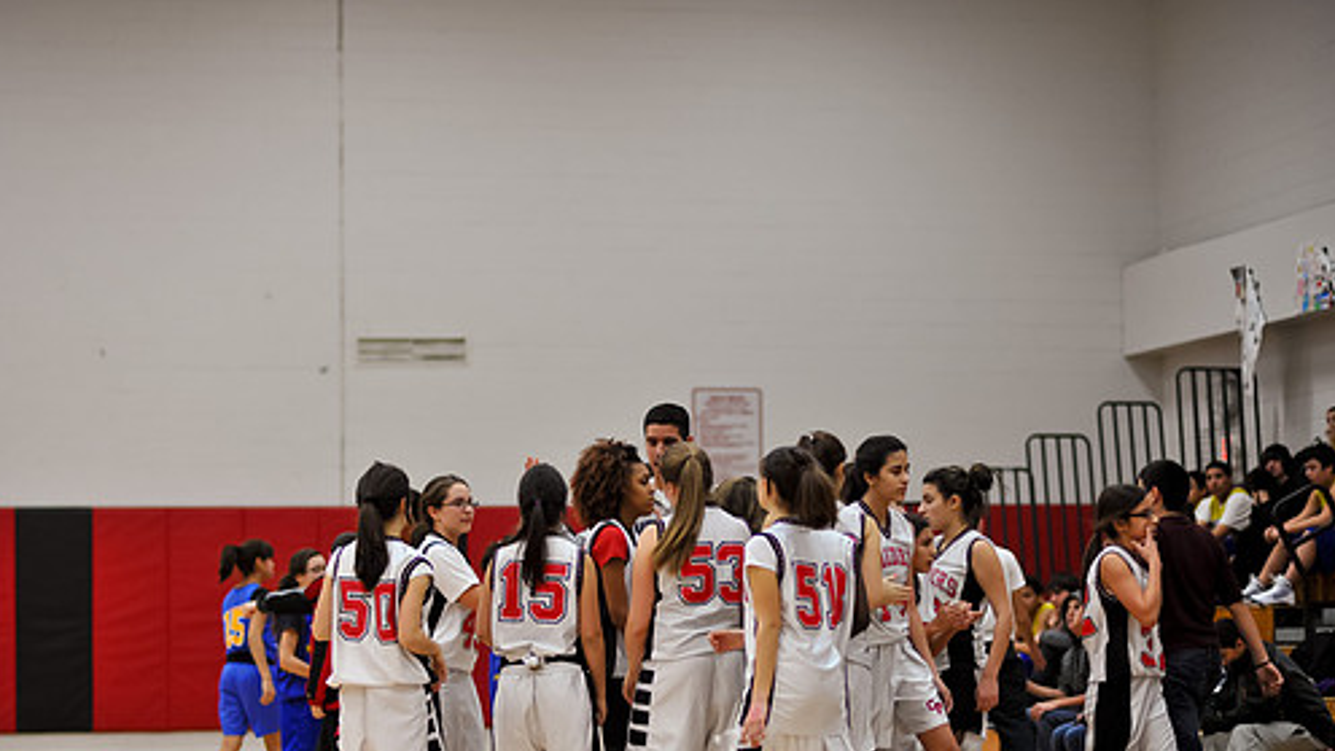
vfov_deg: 11.6
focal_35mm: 104
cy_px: 517
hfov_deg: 20.5
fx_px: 3681
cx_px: 587
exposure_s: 1/500
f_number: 2
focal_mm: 85
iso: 1000
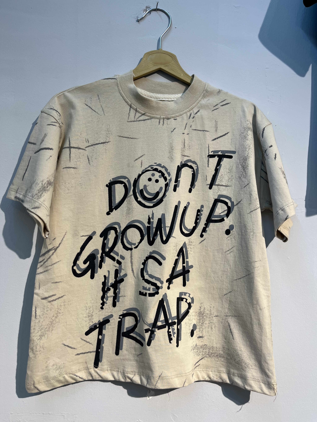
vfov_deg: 67.3
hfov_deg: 53.1
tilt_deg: +4.4
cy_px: 211
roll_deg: +0.3
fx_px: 317
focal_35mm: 26
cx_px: 158
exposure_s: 1/100
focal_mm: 5.1
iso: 40
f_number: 1.6
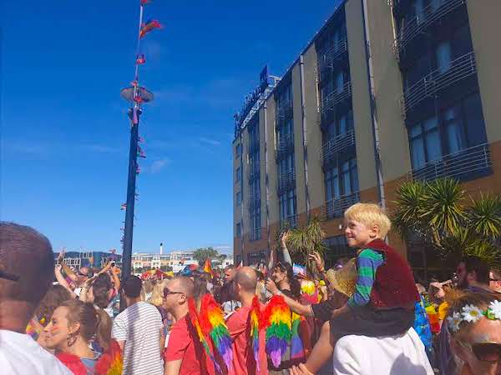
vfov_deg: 53.1
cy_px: 188
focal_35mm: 26
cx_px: 250
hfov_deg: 67.3
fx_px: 376
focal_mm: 4.3
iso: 50
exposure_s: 1/2315
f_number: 2.4
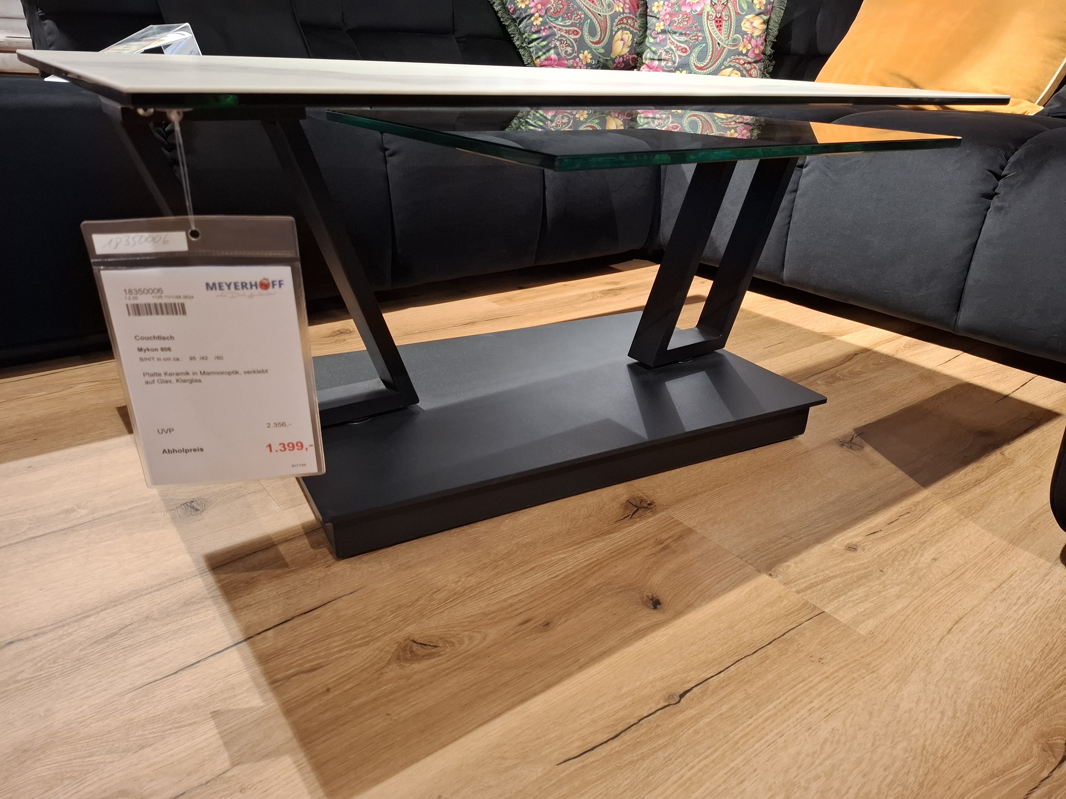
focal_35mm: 23
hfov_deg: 73.9
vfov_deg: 58.9
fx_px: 708
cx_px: 533
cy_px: 400
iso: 250
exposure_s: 1/50
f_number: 1.8
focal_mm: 5.54
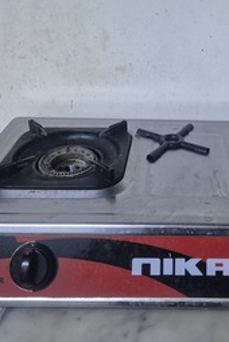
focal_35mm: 43
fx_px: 409
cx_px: 183
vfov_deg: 44.8
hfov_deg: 30.5
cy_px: 118
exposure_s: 1/60
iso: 640
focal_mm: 5.4
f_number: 1.8
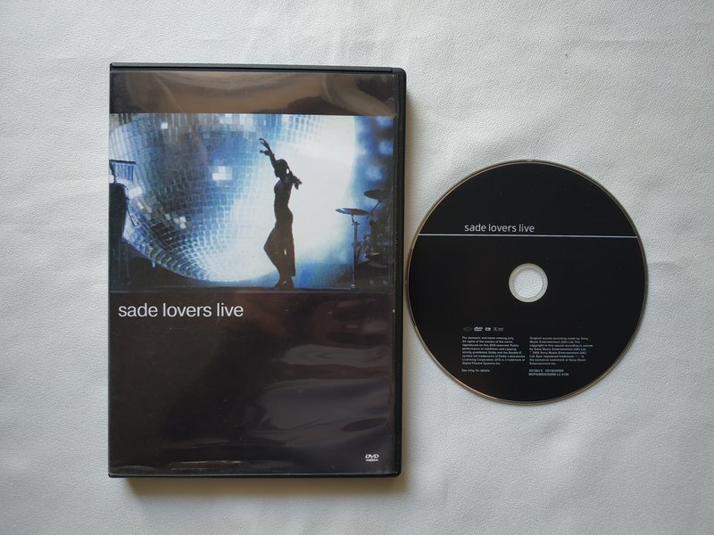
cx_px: 357
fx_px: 495
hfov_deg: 71.6
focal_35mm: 24
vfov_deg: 56.8
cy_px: 268
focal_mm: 3.94
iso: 100
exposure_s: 1/50
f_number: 1.9
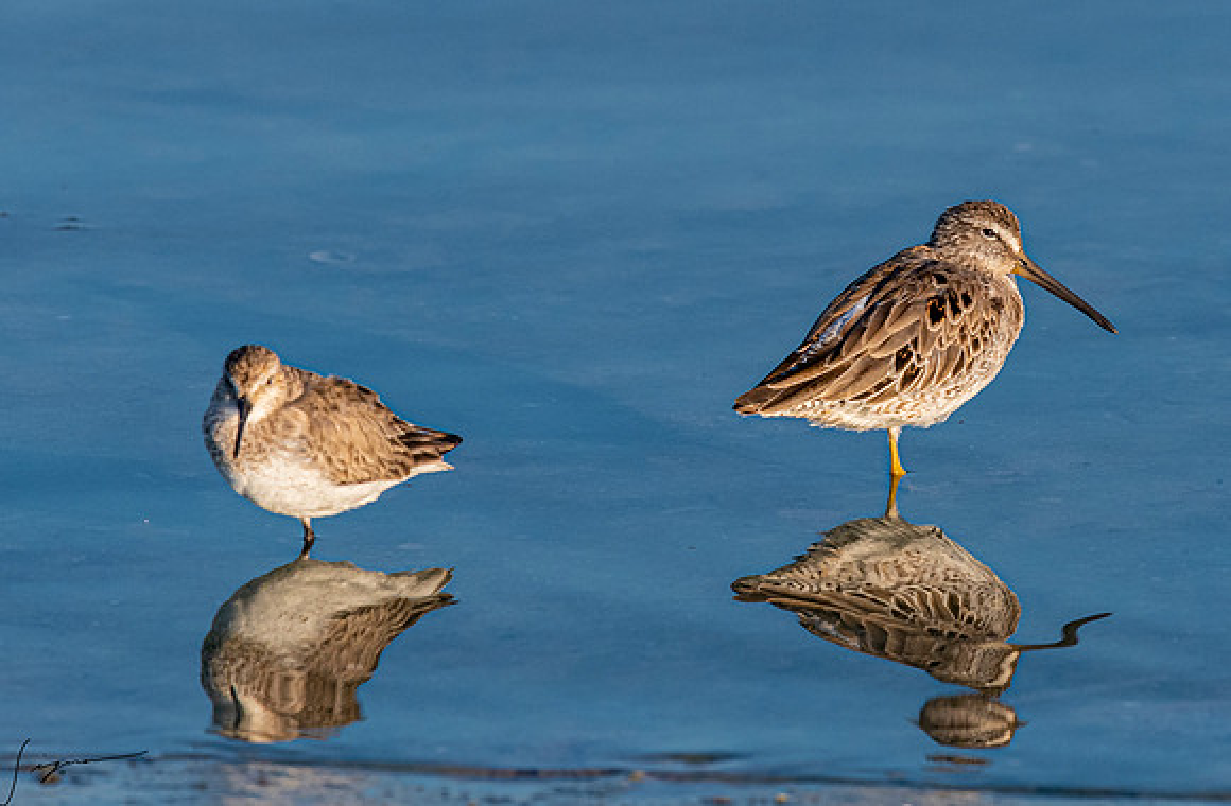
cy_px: 138
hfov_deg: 2.8
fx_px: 25503
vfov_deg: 1.8
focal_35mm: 750
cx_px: 801
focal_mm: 300
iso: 500
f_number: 5.6
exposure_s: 1/2000
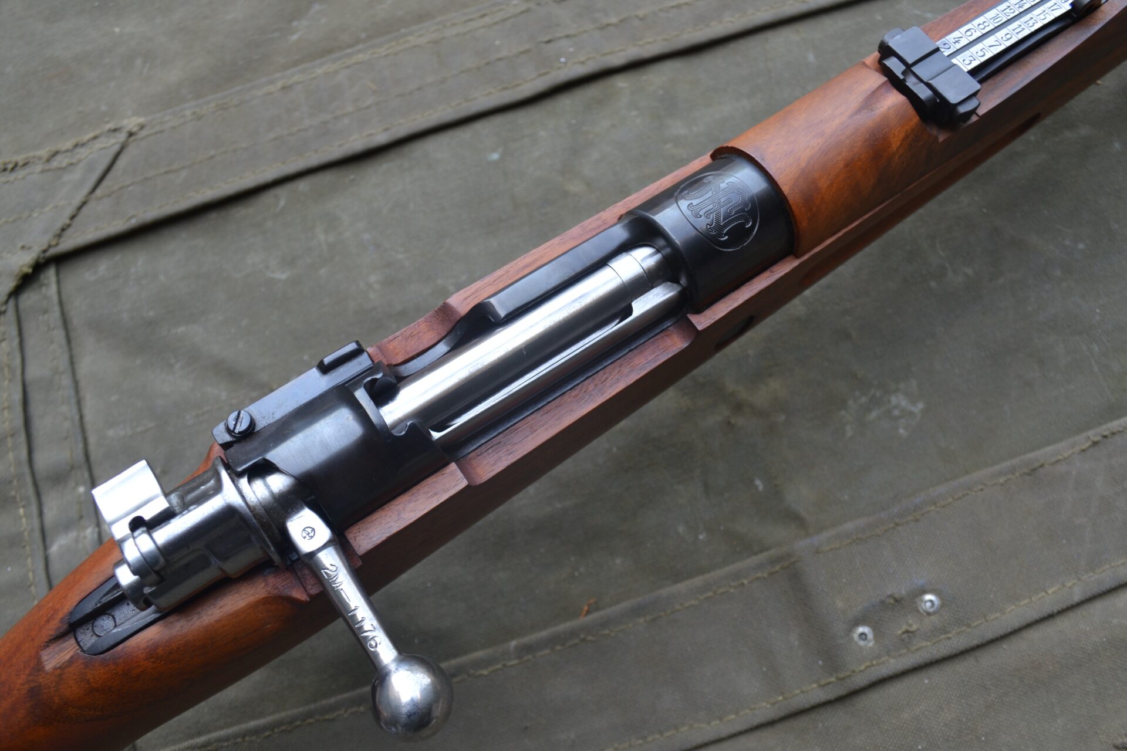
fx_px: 939
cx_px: 564
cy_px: 376
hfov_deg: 61.9
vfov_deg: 43.6
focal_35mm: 30
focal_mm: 20
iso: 140
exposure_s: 1/60
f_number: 5.6
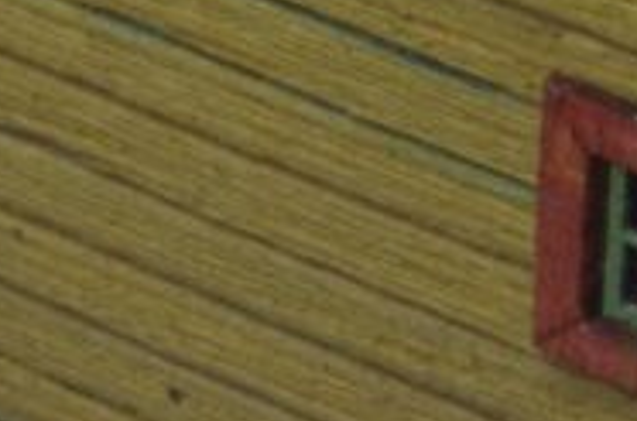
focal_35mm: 353
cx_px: 110
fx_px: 6230
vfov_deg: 3.8
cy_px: 808
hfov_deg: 5.8
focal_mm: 55
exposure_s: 1.3
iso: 200
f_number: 40
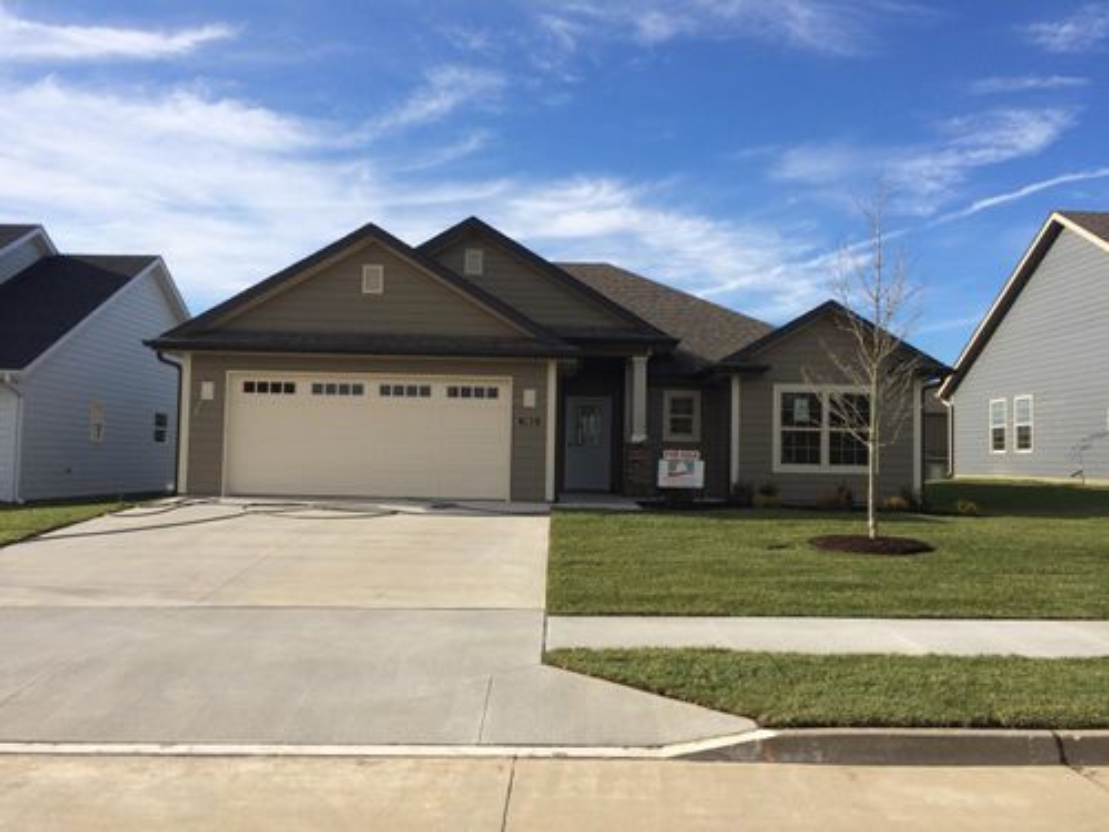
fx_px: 929
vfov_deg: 48.2
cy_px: 416
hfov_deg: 61.7
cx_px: 554
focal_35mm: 29
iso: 32
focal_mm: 4.15
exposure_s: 1/2415
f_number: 2.2
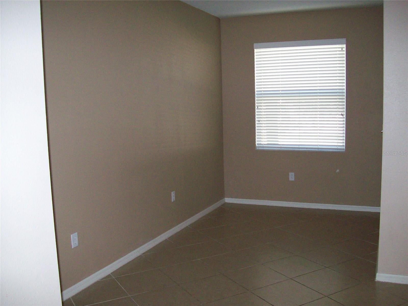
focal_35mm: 36
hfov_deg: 51.4
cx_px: 204
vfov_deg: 39.7
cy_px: 153
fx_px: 424
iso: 200
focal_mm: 6
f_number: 2.7
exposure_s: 1/64
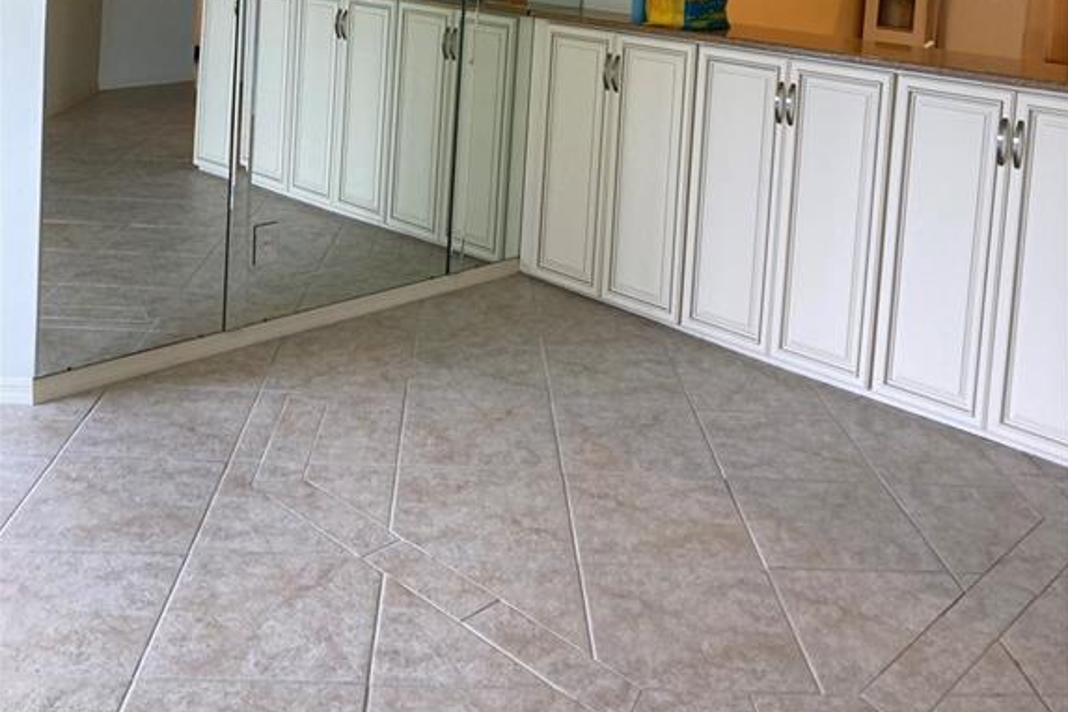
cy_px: 19
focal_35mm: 39
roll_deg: -3.4
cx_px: 535
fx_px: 1157
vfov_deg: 31.9
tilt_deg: -3.2
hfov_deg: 49.6
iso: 80
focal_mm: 3.99
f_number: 1.8
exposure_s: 1/120
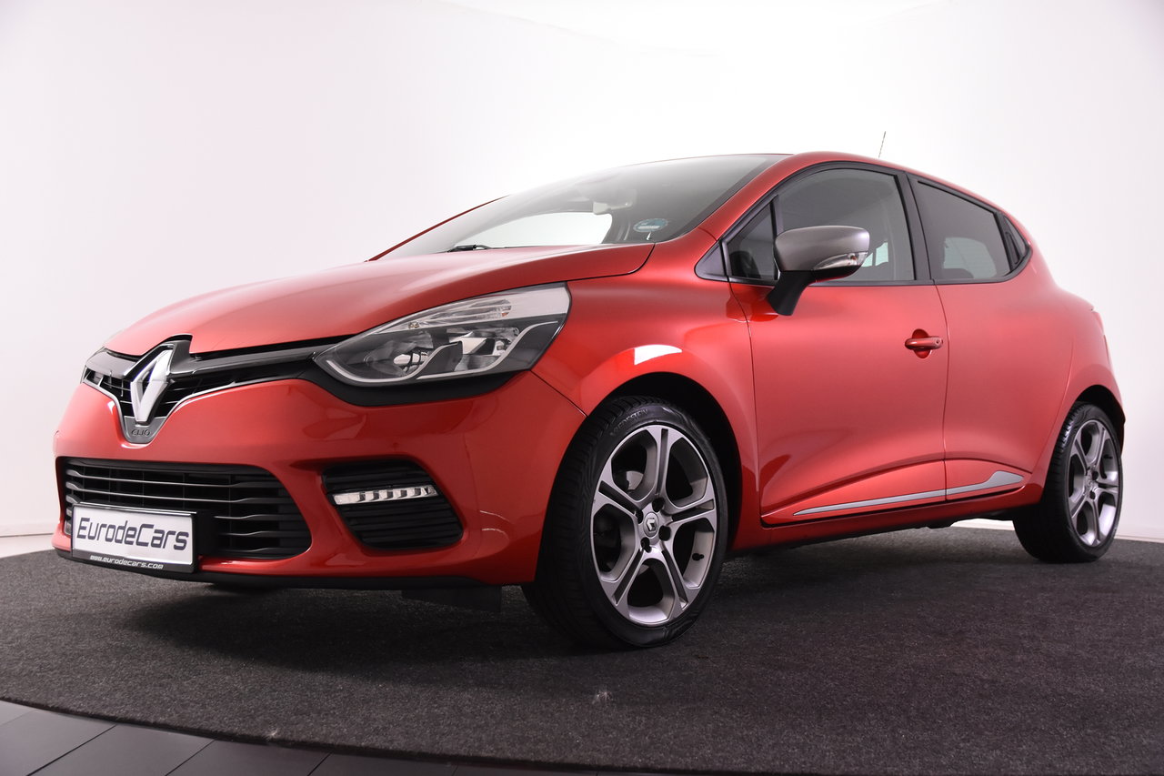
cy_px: 388
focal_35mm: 42
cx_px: 582
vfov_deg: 31.9
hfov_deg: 46.4
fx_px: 1358
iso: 1600
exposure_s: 1/80
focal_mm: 28
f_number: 4.5
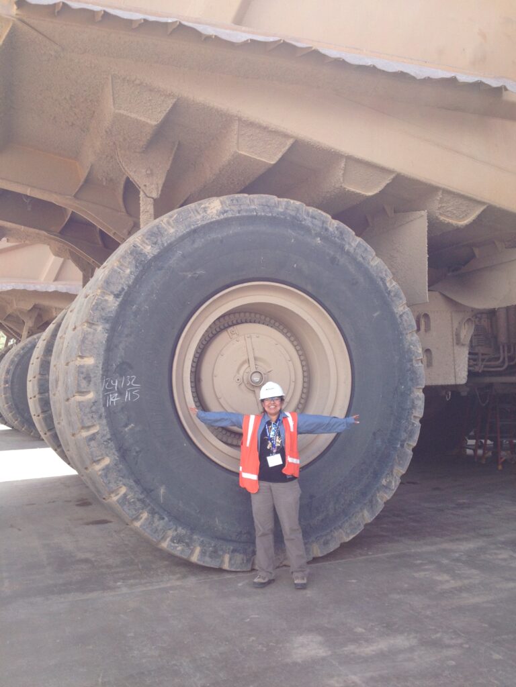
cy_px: 344
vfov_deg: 52.6
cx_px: 258
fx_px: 696
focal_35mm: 35
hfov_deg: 40.7
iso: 50
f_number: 2.4
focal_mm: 4.28
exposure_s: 1/600
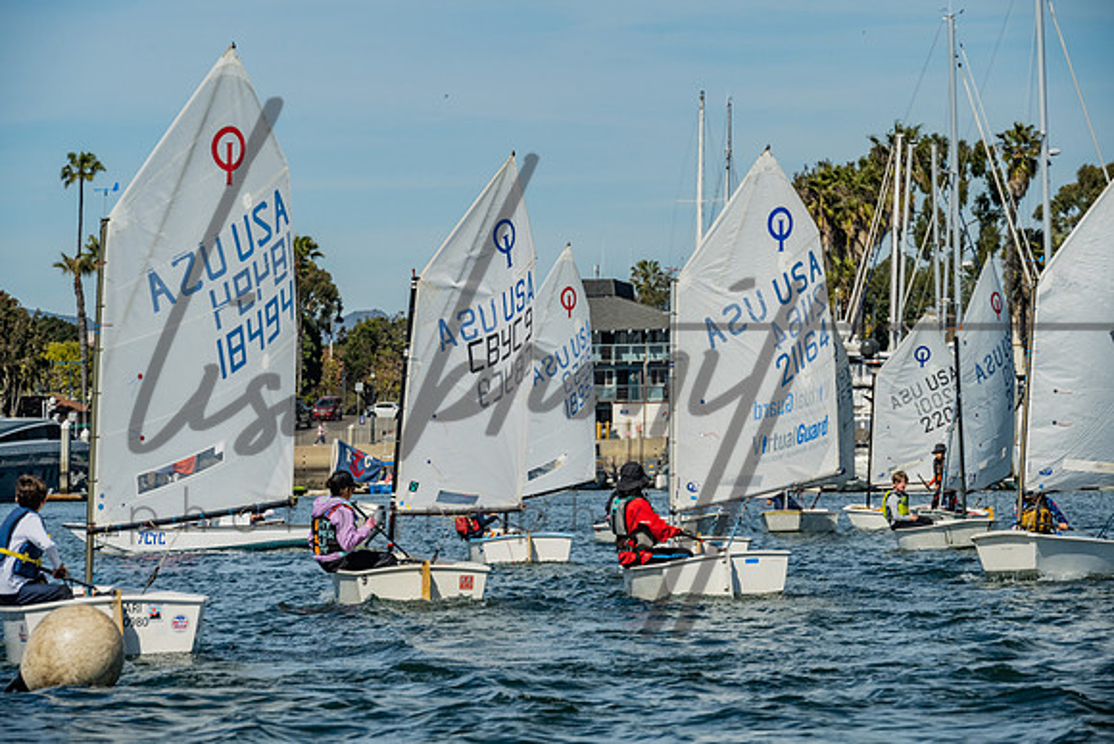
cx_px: 560
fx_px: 5474
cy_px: 372
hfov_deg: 11.6
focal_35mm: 177
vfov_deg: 7.8
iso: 250
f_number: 10
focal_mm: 175
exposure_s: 1/500
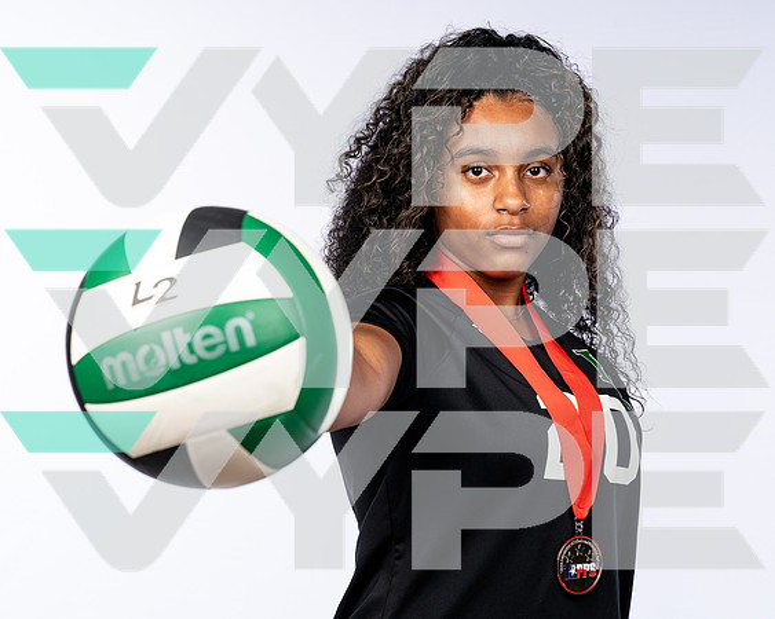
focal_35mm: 93
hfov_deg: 20.6
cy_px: 348
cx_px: 384
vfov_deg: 16.5
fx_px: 2136
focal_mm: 70
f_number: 7.1
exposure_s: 1/250
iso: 250
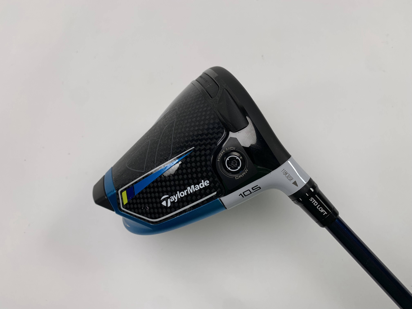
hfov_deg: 67.3
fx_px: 309
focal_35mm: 26
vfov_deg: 53.1
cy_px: 154
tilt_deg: -66.8
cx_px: 206
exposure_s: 1/314
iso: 25
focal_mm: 4.25
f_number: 1.8
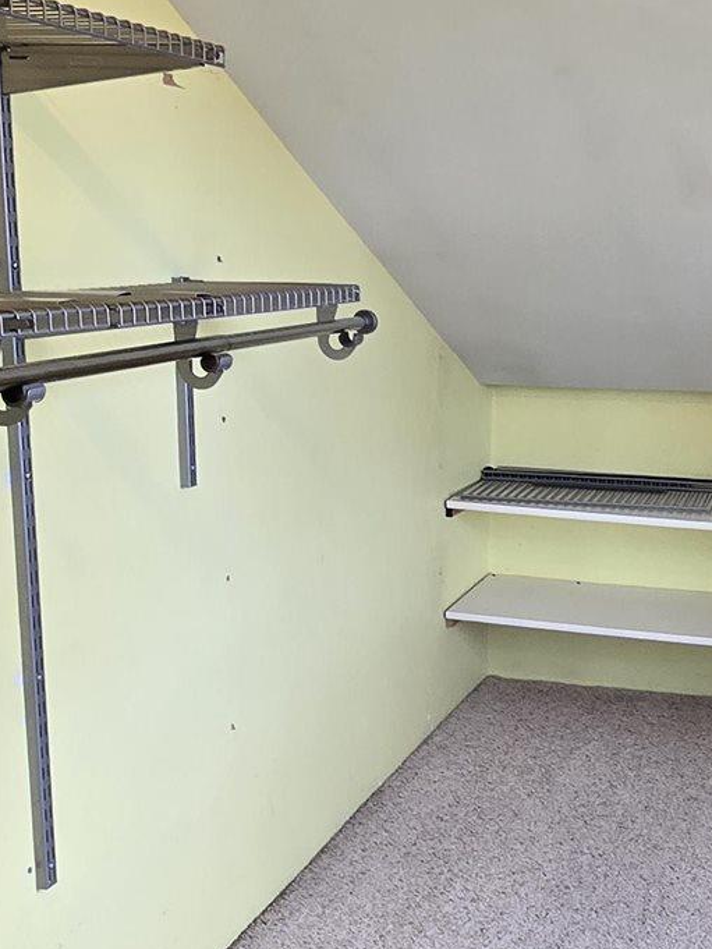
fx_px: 1206
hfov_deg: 32.0
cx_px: 570
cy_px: 443
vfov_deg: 42.9
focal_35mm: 44
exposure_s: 1/60
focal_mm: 2.2
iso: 80
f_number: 2.2
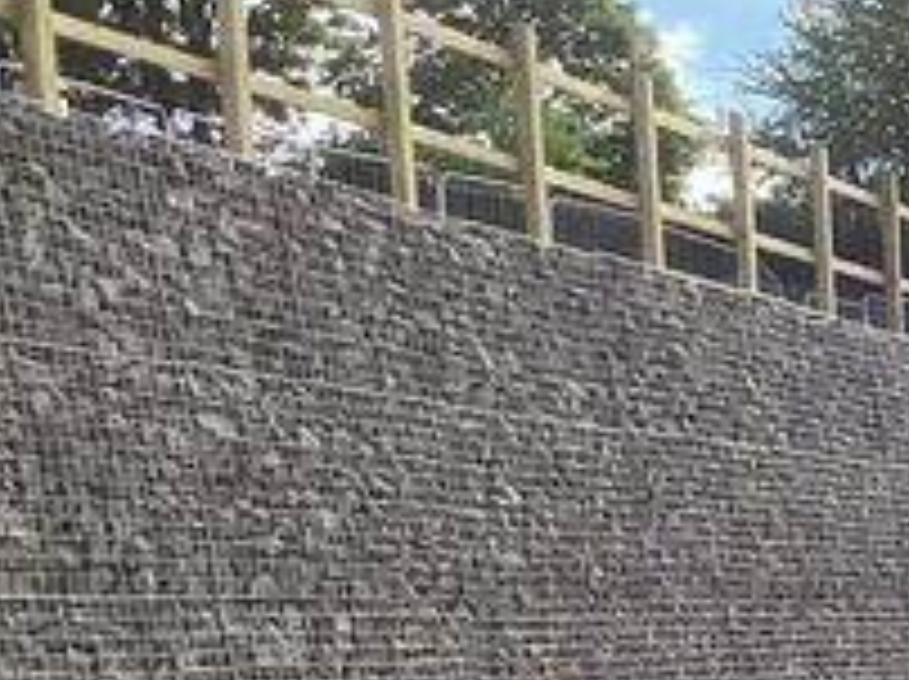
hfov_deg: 31.2
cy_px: 446
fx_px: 1547
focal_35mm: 59
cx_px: 817
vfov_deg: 24.7
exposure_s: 1/741
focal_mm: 3.3
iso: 25
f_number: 2.4
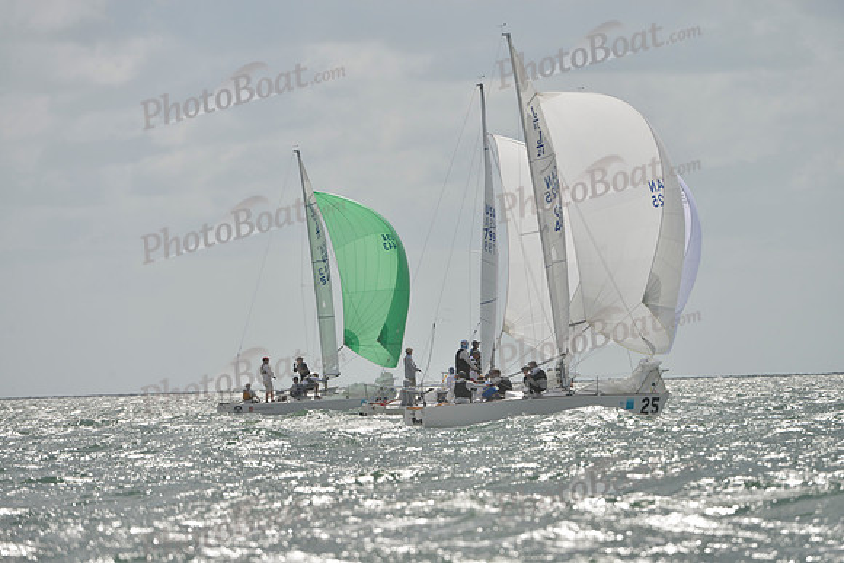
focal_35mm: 400
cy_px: 282
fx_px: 9380
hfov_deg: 5.2
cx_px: 422
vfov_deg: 3.4
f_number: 8
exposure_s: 1/2000
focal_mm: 400
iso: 280
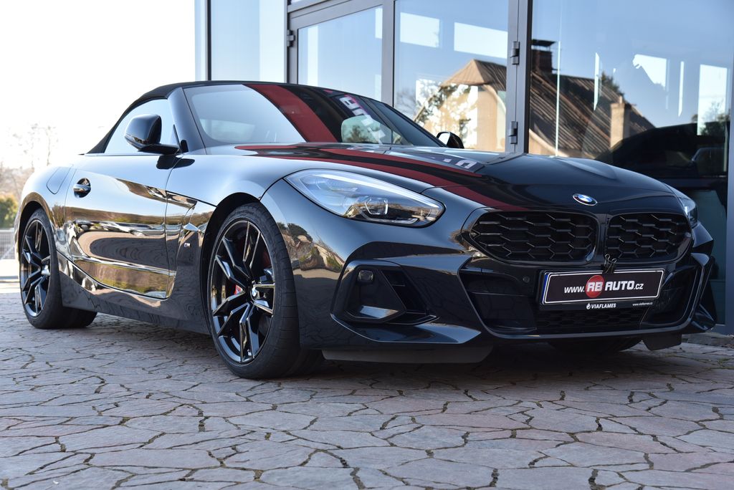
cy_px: 245
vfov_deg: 24.7
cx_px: 367
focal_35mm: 55
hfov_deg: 36.2
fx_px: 1122
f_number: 6.3
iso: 500
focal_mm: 55
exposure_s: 1/160
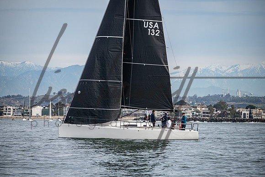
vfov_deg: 5.1
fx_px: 1988
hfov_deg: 7.6
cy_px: 88
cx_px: 132
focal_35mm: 270
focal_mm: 270
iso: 125
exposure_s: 1/1000
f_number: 5.3
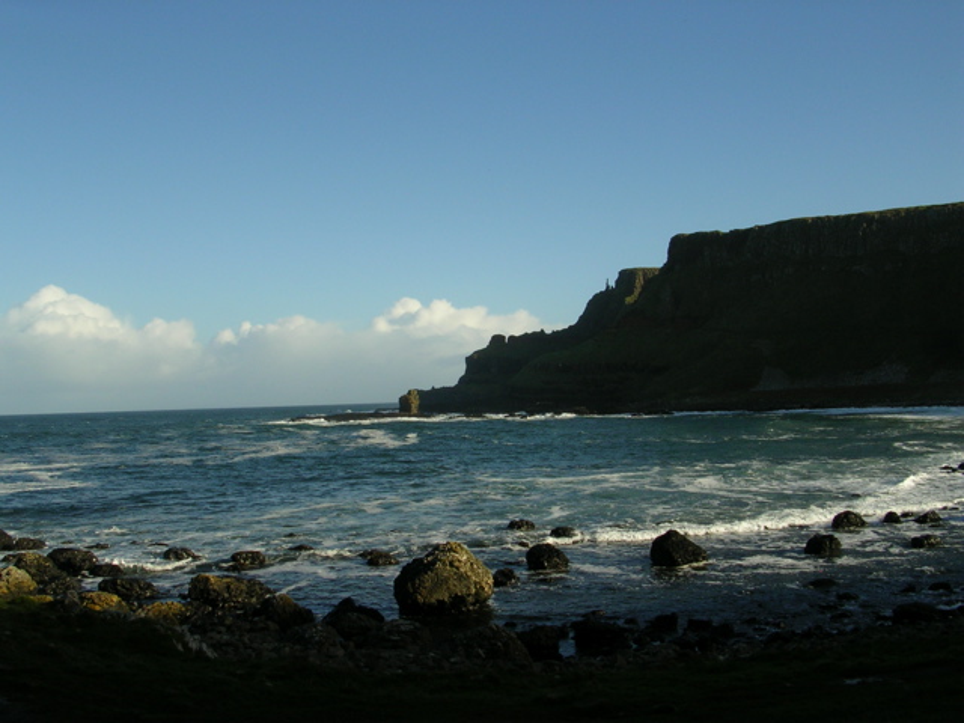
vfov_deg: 37.7
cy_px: 362
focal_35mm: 38
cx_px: 482
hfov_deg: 49.0
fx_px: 1058
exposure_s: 1/342
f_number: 5.6
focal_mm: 5.8
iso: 50
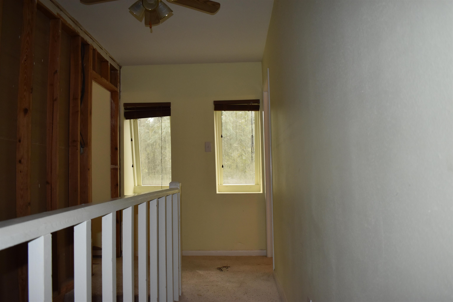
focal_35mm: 27
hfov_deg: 67.4
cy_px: 151
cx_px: 226
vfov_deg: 47.9
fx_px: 340
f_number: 3.5
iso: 800
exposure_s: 1/200
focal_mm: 18
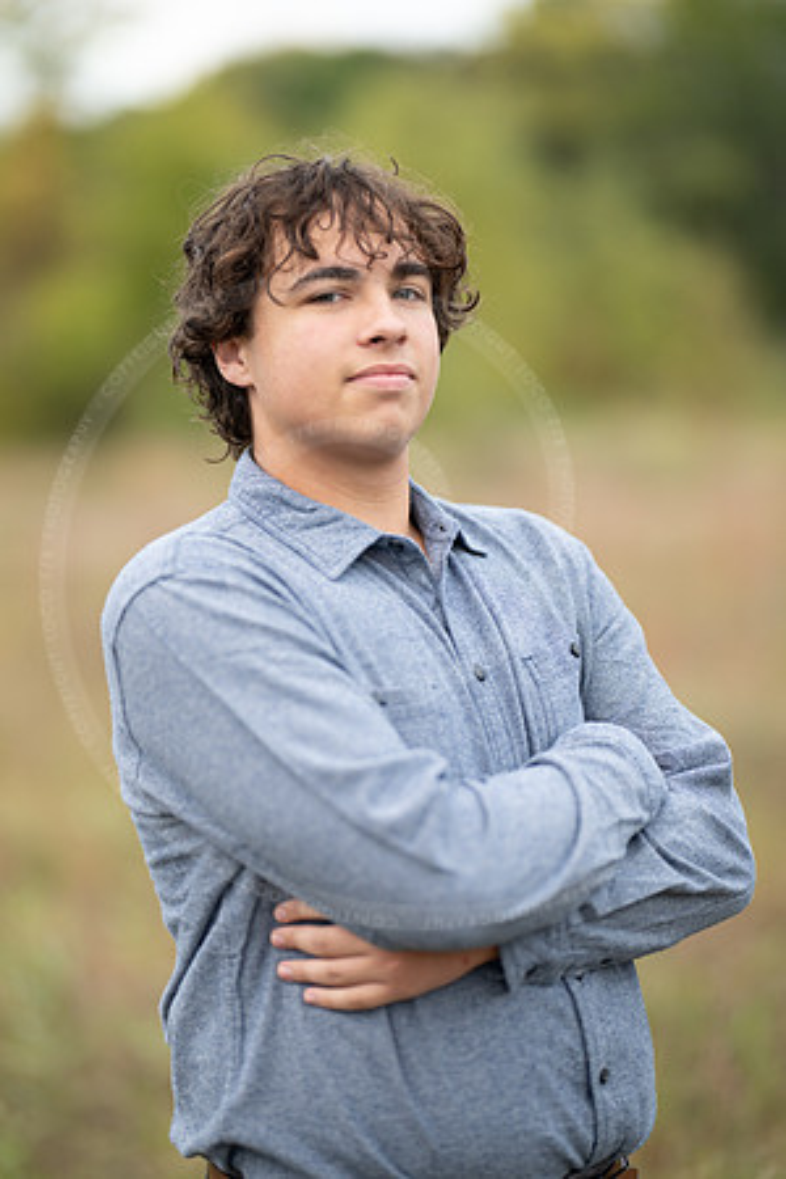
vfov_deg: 23.9
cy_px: 590
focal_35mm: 85
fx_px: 2784
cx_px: 393
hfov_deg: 16.1
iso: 500
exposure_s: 1/400
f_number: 1.2
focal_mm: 85
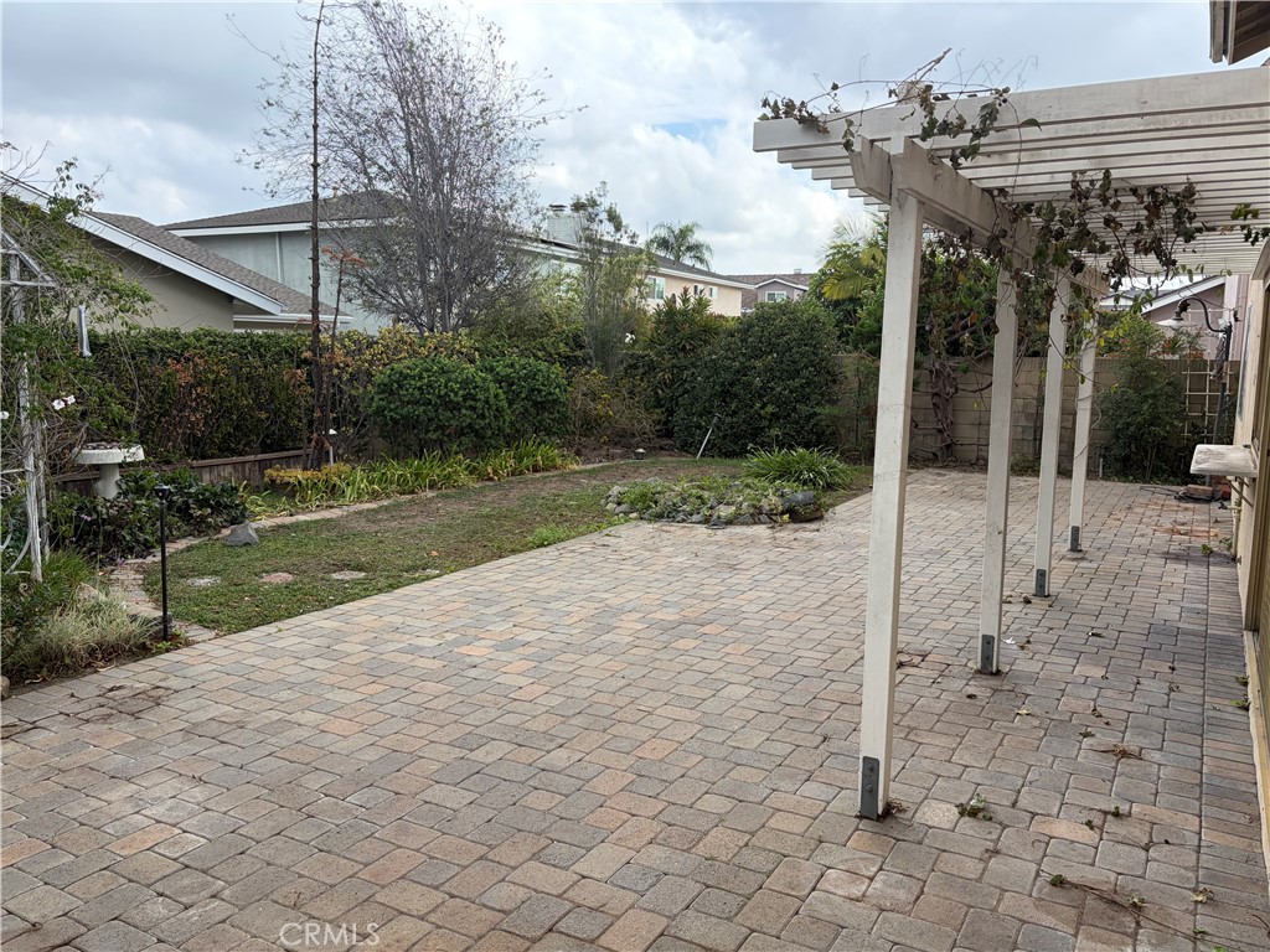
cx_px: 635
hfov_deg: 67.3
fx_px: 954
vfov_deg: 53.1
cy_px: 476
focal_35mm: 26
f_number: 1.6
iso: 64
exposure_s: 1/1287
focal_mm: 5.96
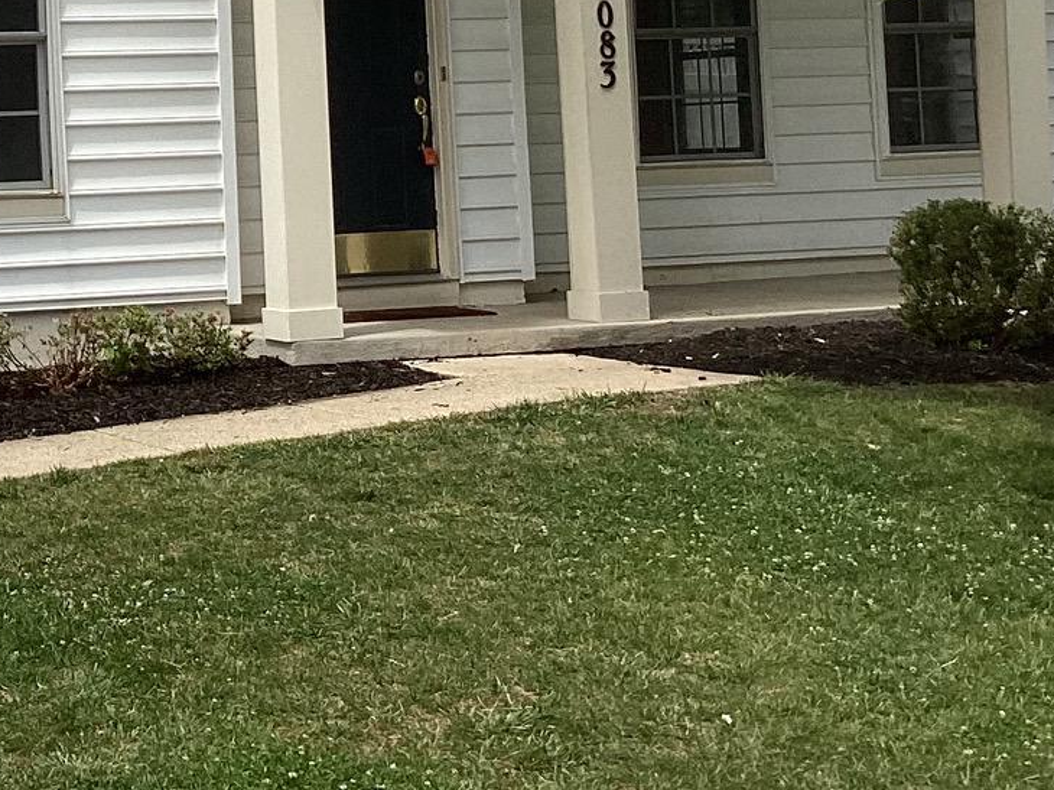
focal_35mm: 87
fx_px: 2648
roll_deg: +2.1
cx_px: 1
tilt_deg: +4.3
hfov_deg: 21.7
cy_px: -40
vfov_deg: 16.5
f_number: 2.4
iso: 25
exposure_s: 1/1631
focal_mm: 3.3
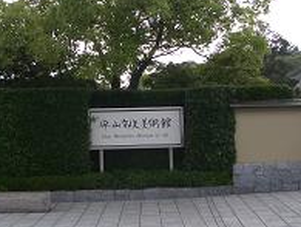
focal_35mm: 62
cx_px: 127
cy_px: 107
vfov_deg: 23.7
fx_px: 540
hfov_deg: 31.1
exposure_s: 1/400
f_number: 4.3
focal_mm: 5.8
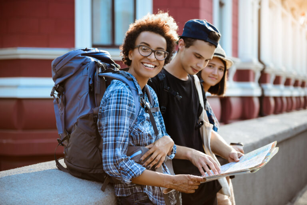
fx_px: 563
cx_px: 154
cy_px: 102
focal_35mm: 66
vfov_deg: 20.6
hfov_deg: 30.5
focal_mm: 66
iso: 100
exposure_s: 1/250
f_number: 2.8
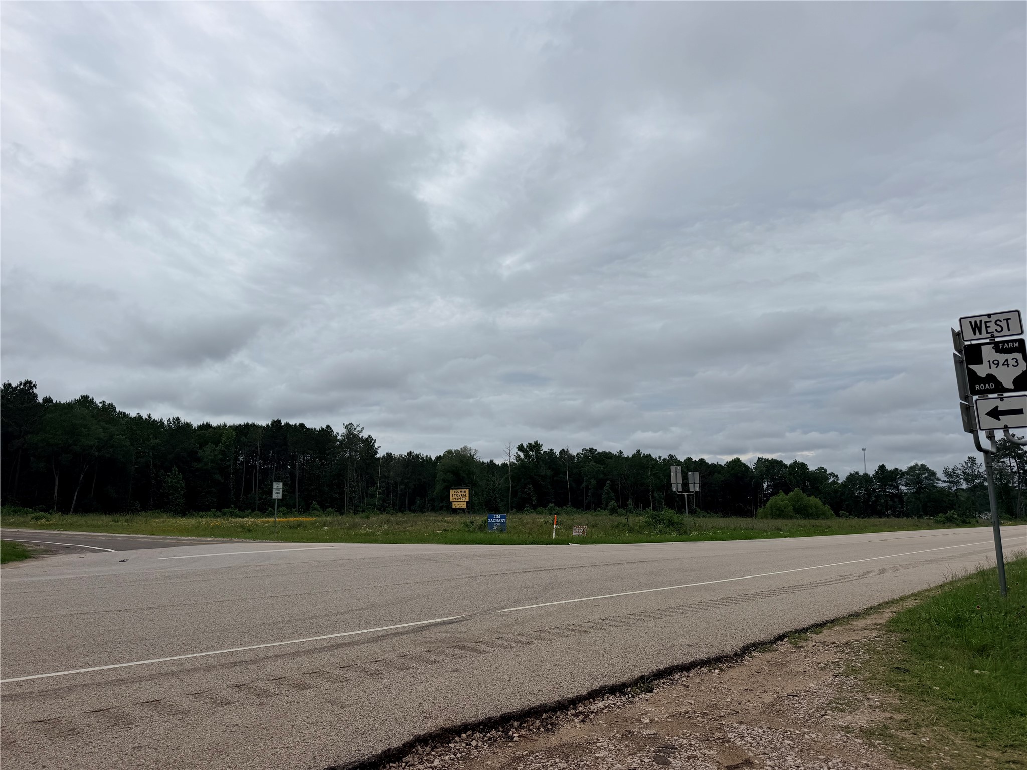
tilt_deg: +10.4
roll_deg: +0.8
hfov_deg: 71.6
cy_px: 385
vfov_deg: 56.8
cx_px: 514
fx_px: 712
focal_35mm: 24
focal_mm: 6.76
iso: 80
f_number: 1.78
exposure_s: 1/9091
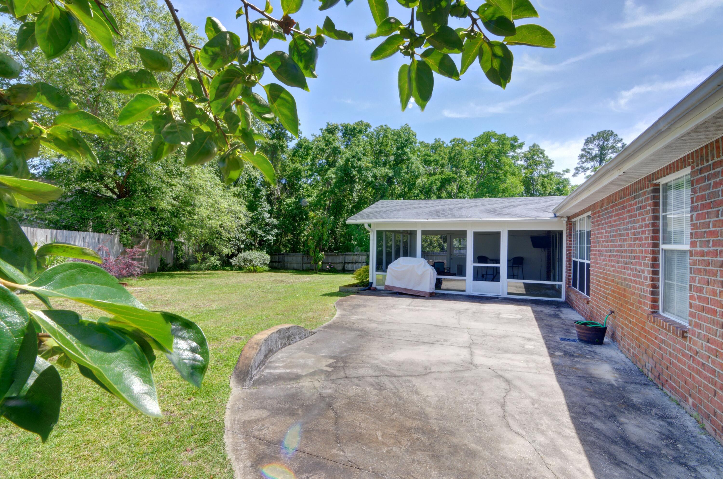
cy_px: 240
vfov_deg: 71.8
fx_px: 331
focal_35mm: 16
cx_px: 362
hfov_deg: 95.1
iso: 100
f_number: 22
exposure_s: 1/60
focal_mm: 11
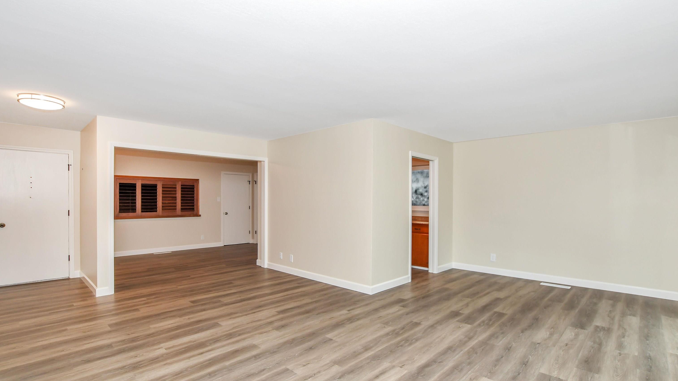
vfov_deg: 67.0
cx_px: 334
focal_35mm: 16
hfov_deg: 99.4
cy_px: 199
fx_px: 288
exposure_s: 1/60
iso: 640
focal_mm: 10
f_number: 4.5
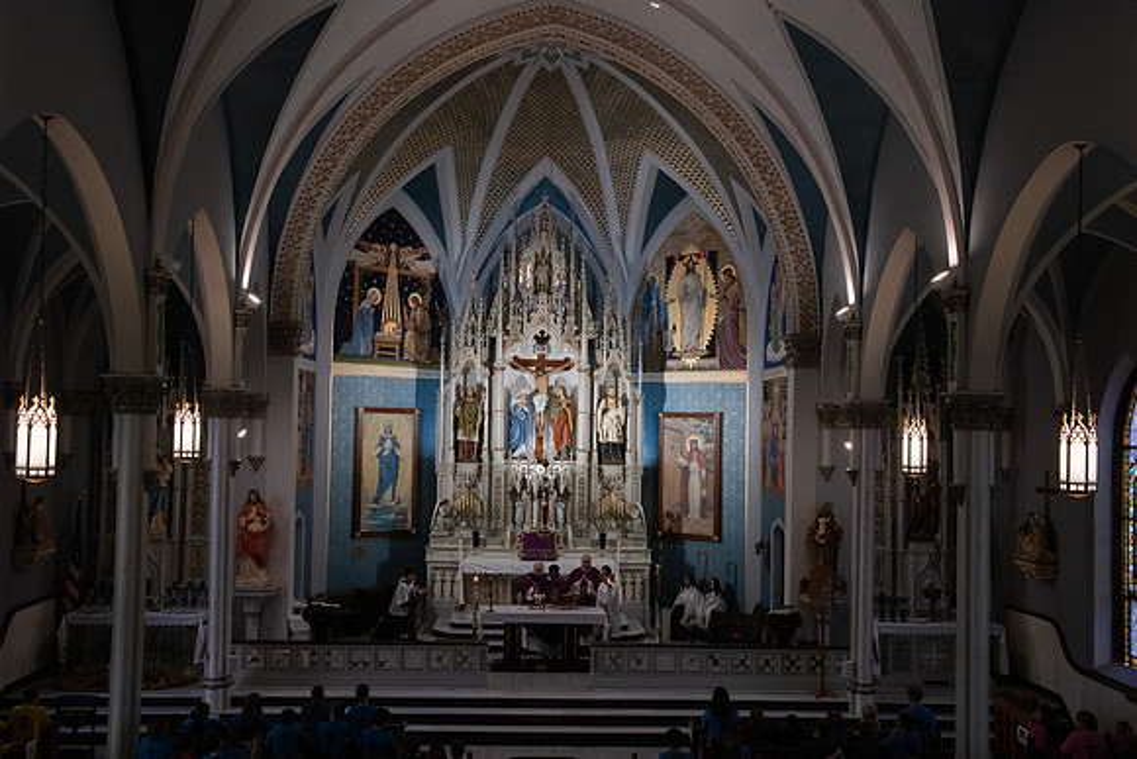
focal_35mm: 38
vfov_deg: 35.1
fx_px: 1200
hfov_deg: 50.7
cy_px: 380
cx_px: 568
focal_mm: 38
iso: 4000
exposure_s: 1/100
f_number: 13
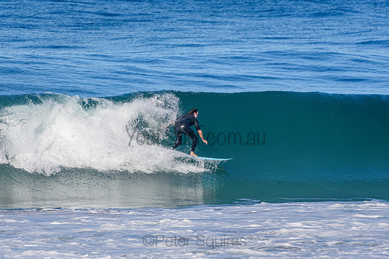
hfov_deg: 2.7
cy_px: 130
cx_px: 194
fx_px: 8106
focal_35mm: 750
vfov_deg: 1.8
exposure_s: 1/2000
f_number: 5.6
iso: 320
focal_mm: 500
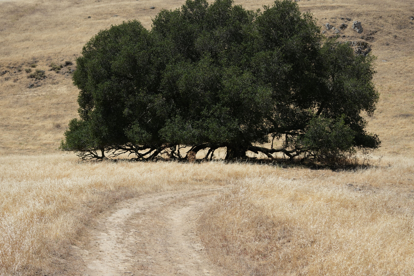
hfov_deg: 30.5
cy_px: 116
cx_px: 199
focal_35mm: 66
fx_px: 759
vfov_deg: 20.6
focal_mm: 50
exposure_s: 1/2500
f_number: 4.5
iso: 400
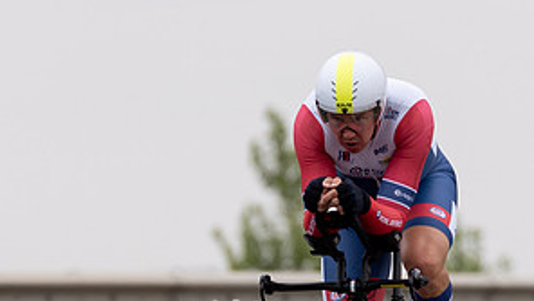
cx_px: 342
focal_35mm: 907
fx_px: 12852
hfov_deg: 2.4
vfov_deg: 1.3
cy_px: 304
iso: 100
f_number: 3.5
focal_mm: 200
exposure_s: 1/800
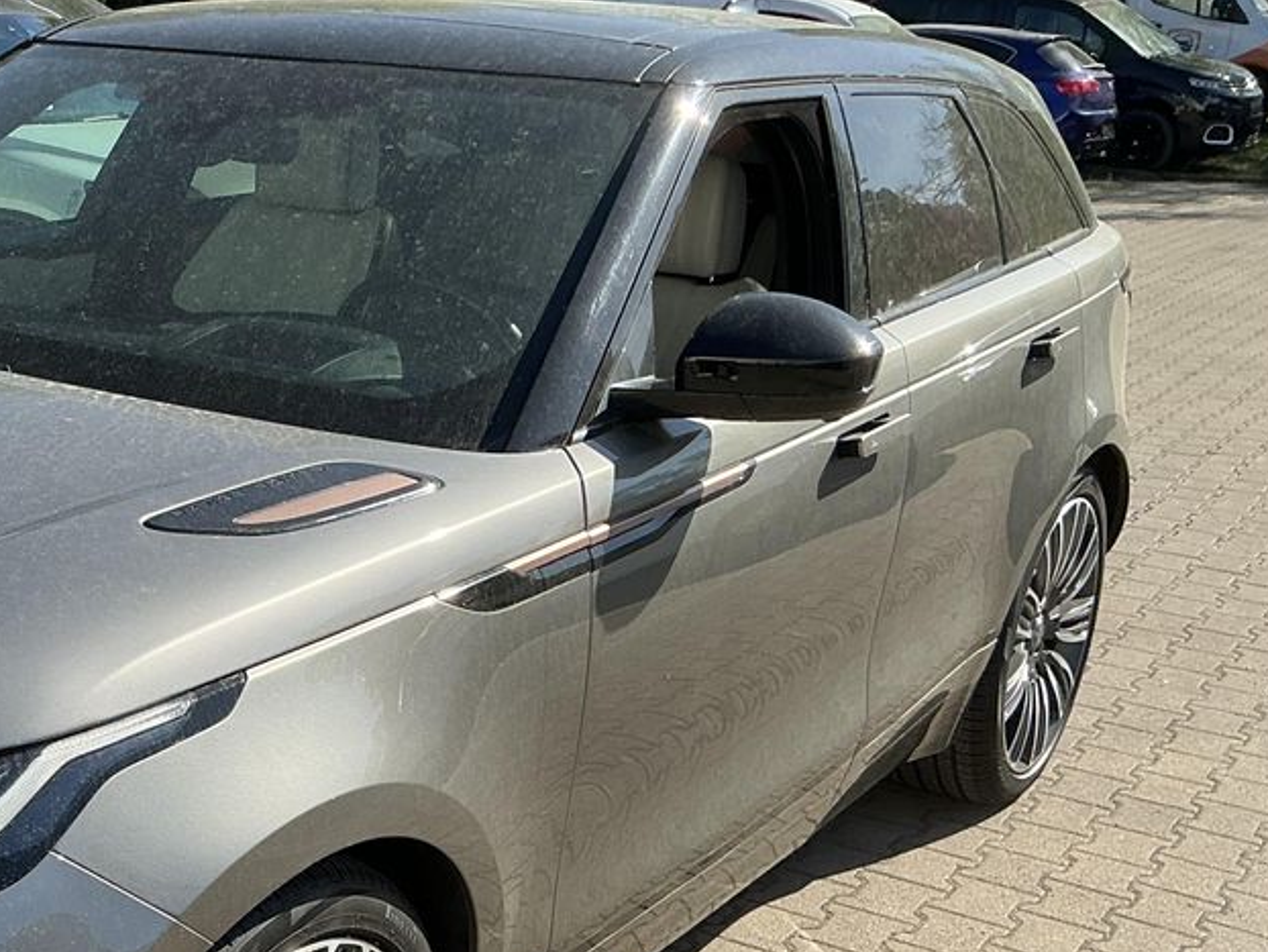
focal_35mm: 54
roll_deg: +0.2
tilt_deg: -16.5
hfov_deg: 33.2
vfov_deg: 26.7
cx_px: 71
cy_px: 720
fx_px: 1979
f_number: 1.8
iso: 25
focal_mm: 3
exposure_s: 1/1076
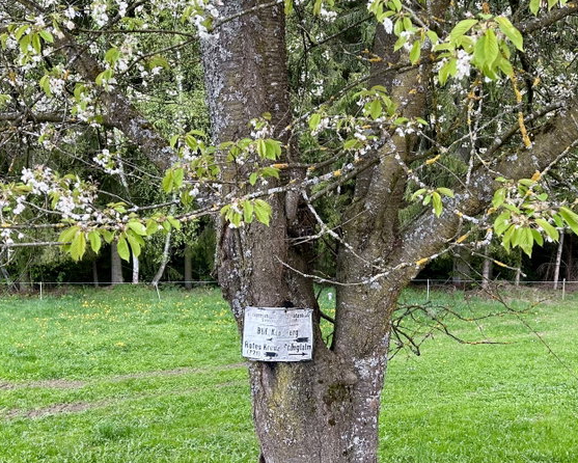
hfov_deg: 44.8
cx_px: 290
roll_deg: +0.4
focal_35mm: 41
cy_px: 262
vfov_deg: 36.4
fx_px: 702
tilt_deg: -14.4
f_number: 1.5
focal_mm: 5.7
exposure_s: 1/194
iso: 40
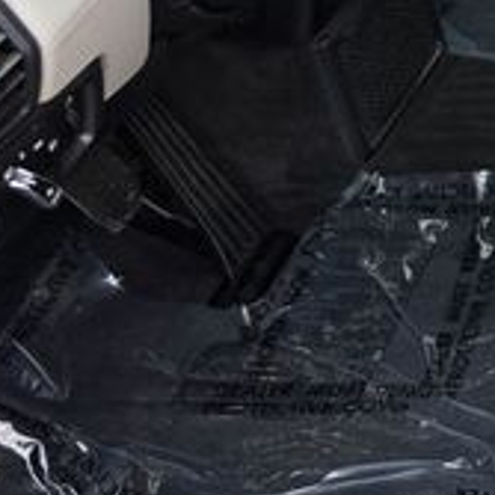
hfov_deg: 17.6
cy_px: 18
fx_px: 1262
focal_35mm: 78
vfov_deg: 21.5
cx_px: 907
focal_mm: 6.3
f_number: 1.7
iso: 50
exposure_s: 1/180
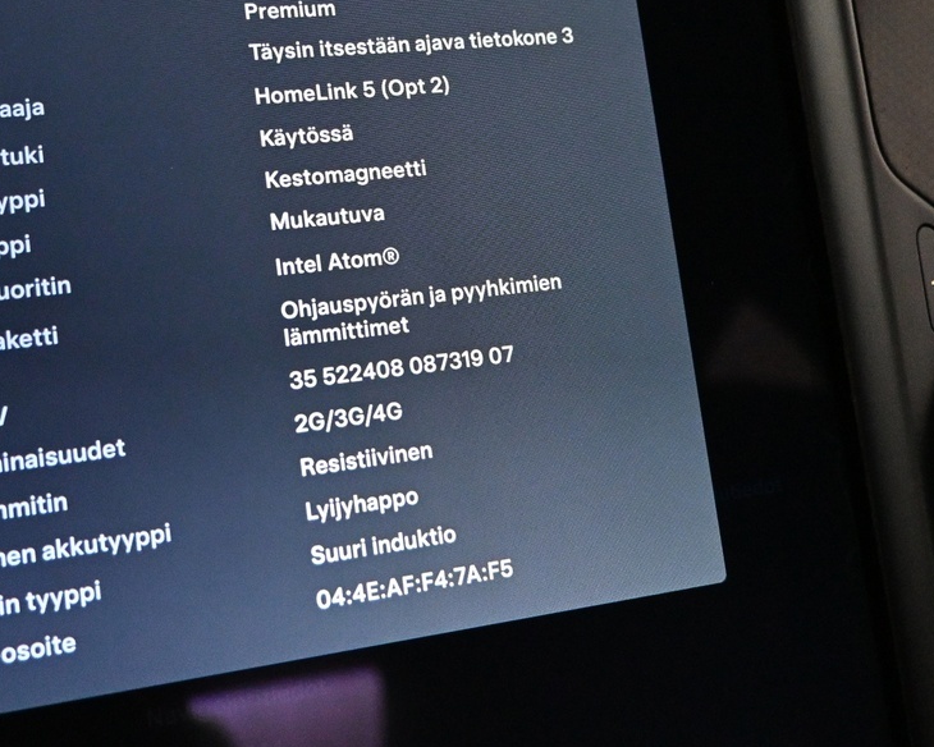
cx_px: 320
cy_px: 233
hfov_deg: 37.0
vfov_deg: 30.0
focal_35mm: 50
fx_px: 1382
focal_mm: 16
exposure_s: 1/125
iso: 4000
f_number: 3.5
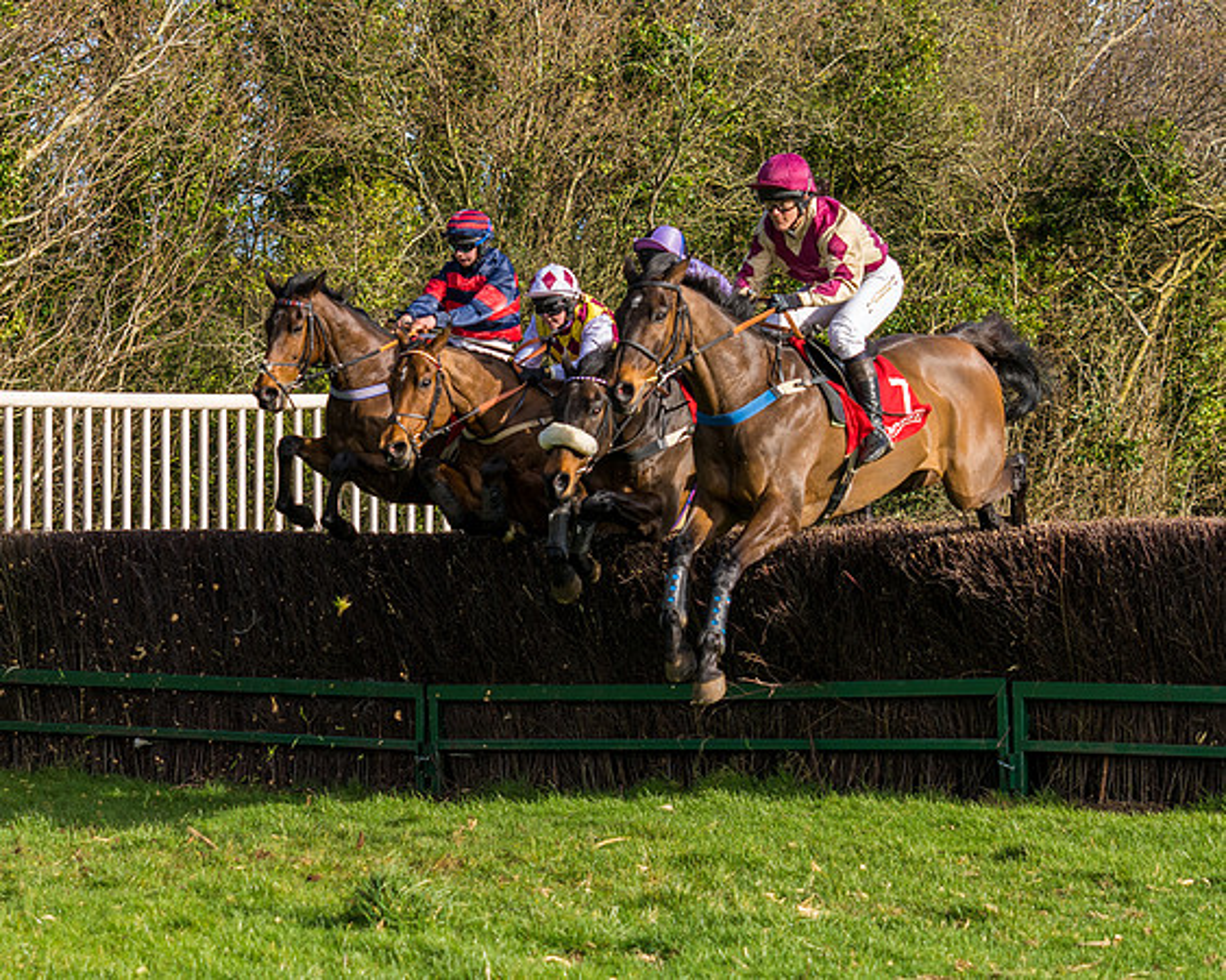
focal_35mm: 129
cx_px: 525
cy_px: 420
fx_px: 4680
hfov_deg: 14.9
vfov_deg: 12.0
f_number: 4
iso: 200
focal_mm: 70
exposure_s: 1/1250
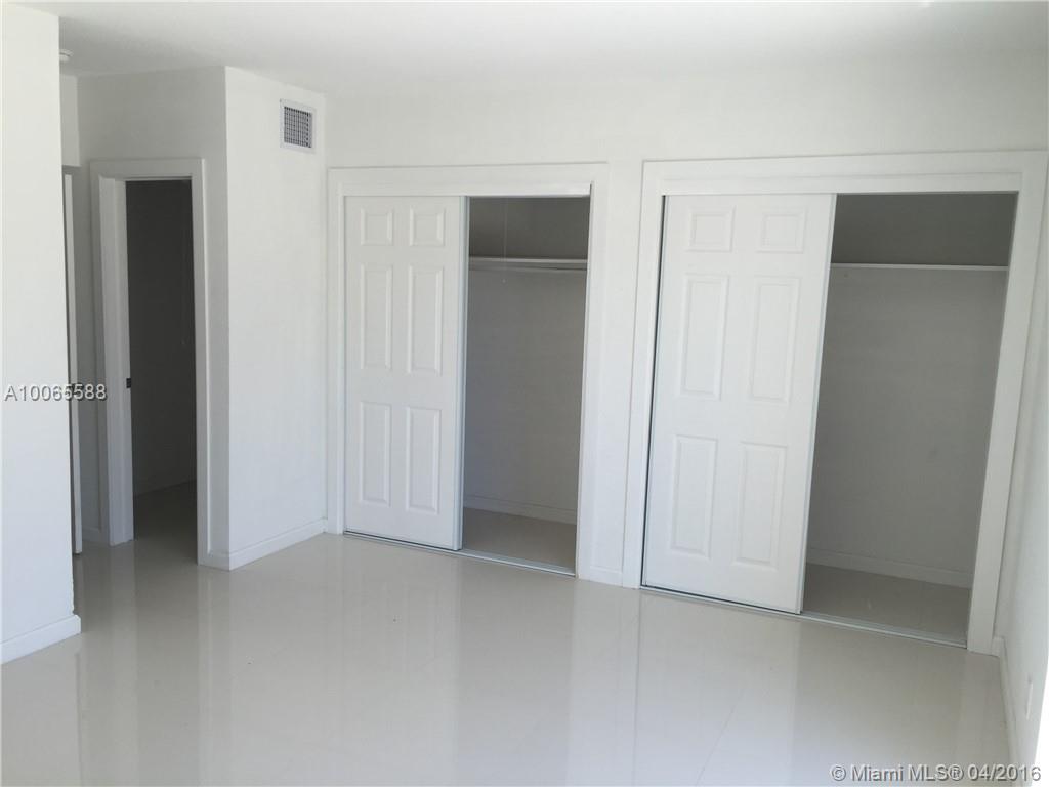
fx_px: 879
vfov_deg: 48.2
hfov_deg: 61.7
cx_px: 524
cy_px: 394
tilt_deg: -8.2
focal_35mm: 29
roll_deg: -3.5
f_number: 2.2
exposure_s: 1/229
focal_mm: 4.15
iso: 32
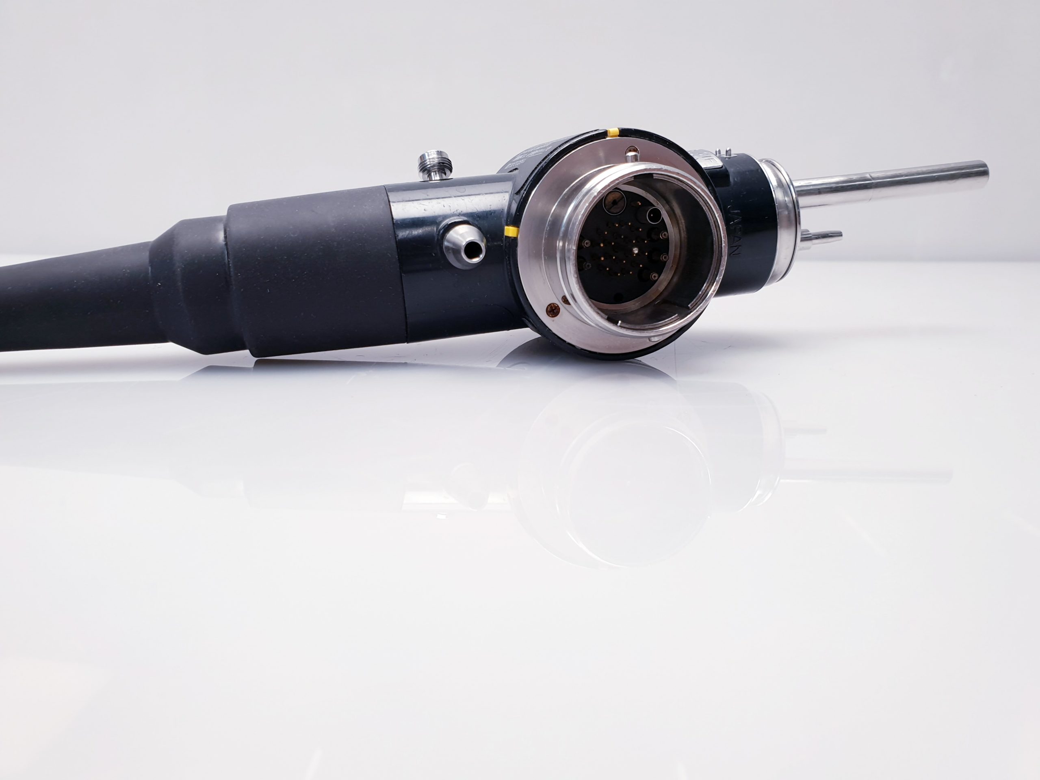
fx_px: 781
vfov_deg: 53.1
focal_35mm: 26
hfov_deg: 67.3
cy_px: 390
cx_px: 520
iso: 64
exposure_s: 1/50
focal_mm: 4.3
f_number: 2.4
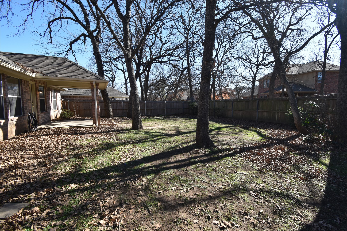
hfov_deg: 100.4
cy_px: 116
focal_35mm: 15
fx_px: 145
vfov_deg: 77.3
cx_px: 174
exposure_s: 1/250
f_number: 8
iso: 200
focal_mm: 10
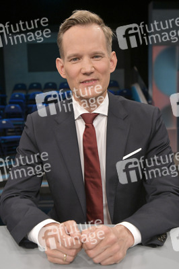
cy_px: 134
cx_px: 90
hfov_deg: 35.0
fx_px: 284
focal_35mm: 38
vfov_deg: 50.7
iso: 2500
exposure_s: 1/200
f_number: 6.3
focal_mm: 38
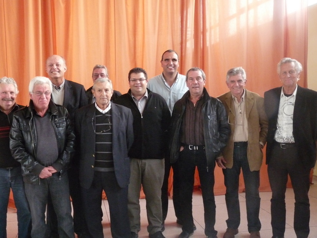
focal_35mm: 40
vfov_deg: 35.9
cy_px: 119
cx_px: 158
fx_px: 366
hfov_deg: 46.8
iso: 800
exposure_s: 1/30
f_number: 3
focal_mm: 7.2
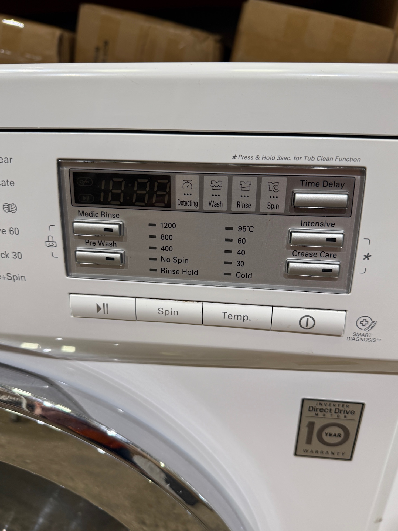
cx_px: 205
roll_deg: -0.7
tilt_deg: -27.1
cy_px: 271
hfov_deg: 54.9
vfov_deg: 69.4
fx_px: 383
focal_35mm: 25
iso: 125
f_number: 1.78
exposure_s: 1/100
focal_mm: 6.76
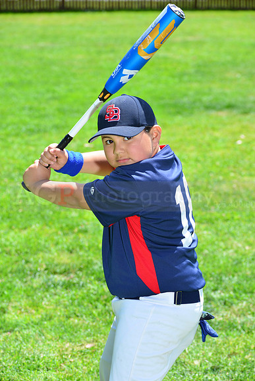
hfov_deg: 11.8
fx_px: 1232
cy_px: 190
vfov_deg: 17.6
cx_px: 128
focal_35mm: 116
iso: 200
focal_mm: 116
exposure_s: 1/200
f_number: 8
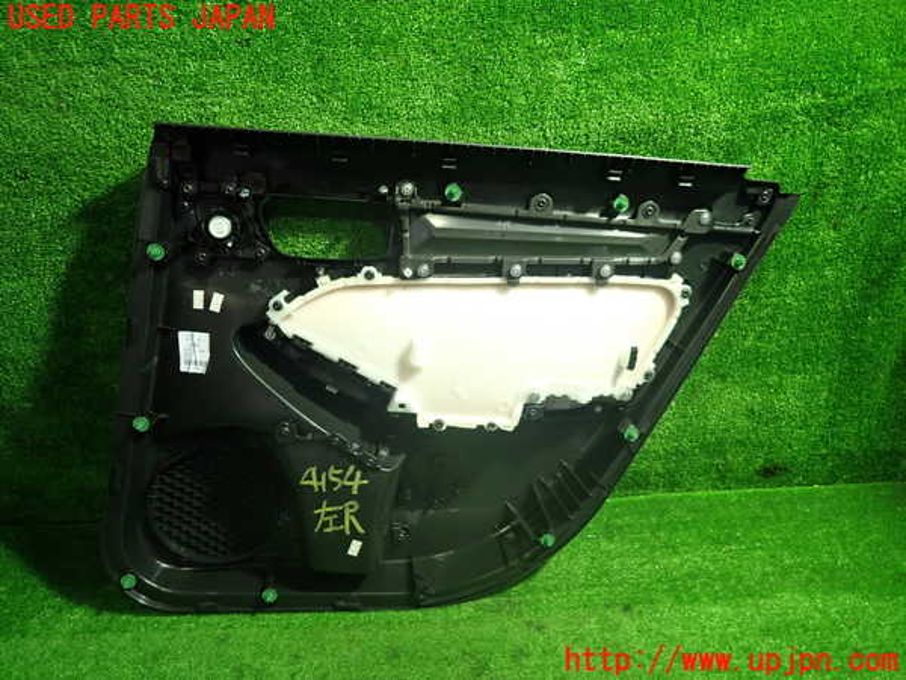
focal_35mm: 25
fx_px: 654
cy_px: 340
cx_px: 453
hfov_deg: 69.4
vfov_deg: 54.9
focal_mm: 4.5
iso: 250
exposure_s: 1/30
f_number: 2
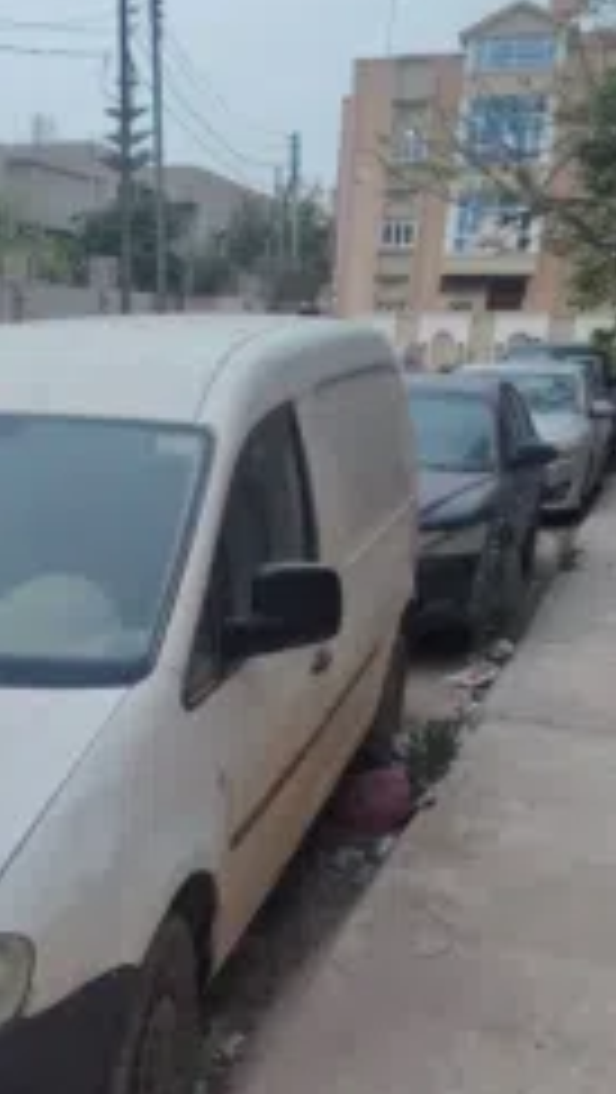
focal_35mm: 43
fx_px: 1246
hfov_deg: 26.0
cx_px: -31
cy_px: 743
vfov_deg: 46.5
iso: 797
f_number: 1.75
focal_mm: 5.25
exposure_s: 1/25
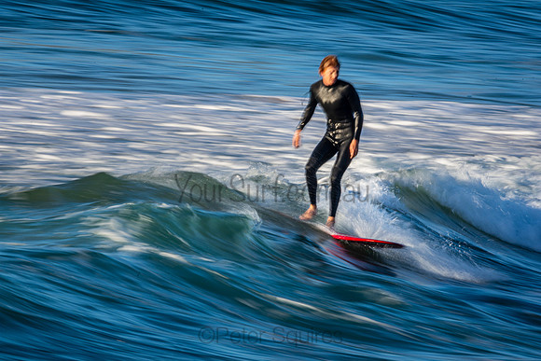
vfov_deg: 1.8
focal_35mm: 750
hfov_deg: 2.7
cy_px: 180
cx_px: 270
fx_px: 11273
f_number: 29
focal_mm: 500
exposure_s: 1/15
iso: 100
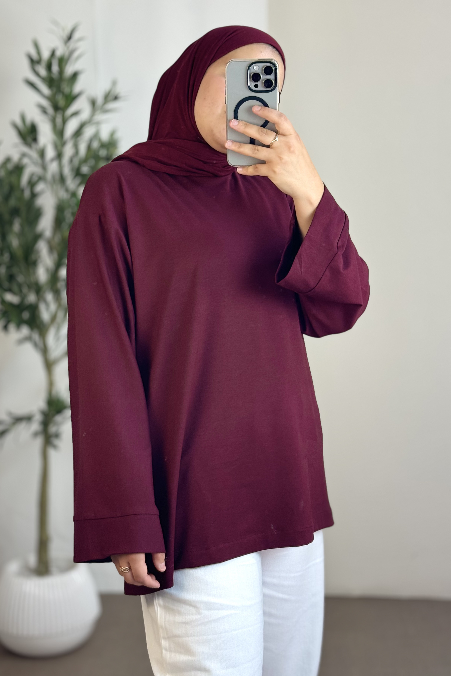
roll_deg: +1.9
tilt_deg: -17.0
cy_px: 338
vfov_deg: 39.6
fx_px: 939
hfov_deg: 27.0
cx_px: 213
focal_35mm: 50
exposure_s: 1/100
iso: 64
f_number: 1.78
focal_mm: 6.76
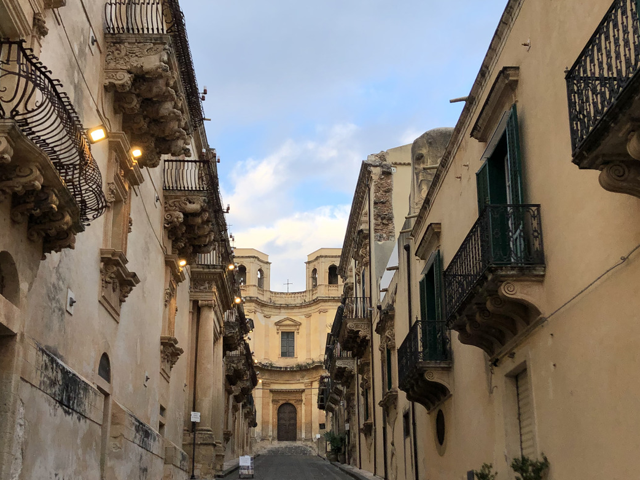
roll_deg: +0.8
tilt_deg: +15.1
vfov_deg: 33.3
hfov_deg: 43.8
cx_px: 292
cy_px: 320
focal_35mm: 43
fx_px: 795
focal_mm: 4
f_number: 1.8
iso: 20
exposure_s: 1/496
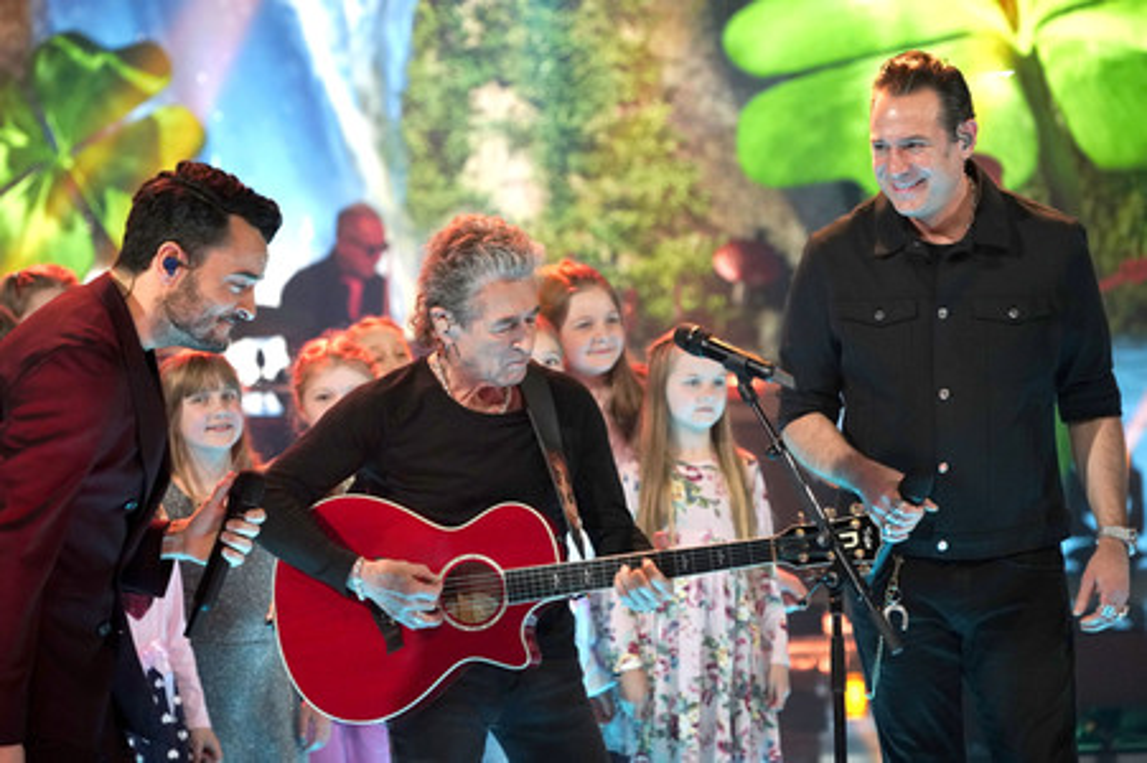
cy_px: 382
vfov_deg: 7.8
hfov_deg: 11.7
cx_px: 574
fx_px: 5603
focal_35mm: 176
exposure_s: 1/160
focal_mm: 176
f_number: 5.6
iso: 3200
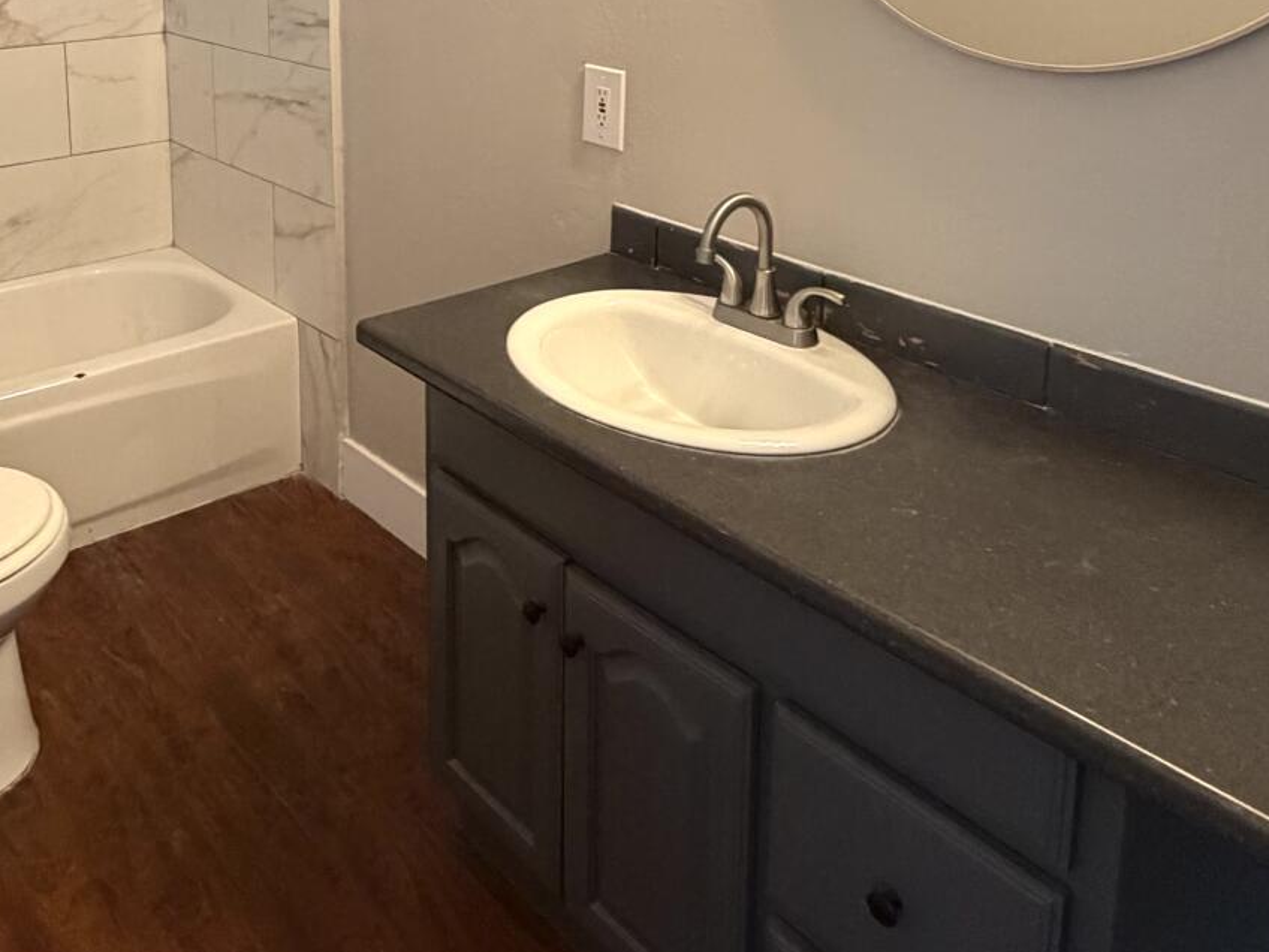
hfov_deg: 53.6
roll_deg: +1.0
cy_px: 76
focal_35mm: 33
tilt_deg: -9.8
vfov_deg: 39.5
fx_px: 1210
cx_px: 368
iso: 400
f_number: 2.2
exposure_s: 1/60
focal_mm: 2.22
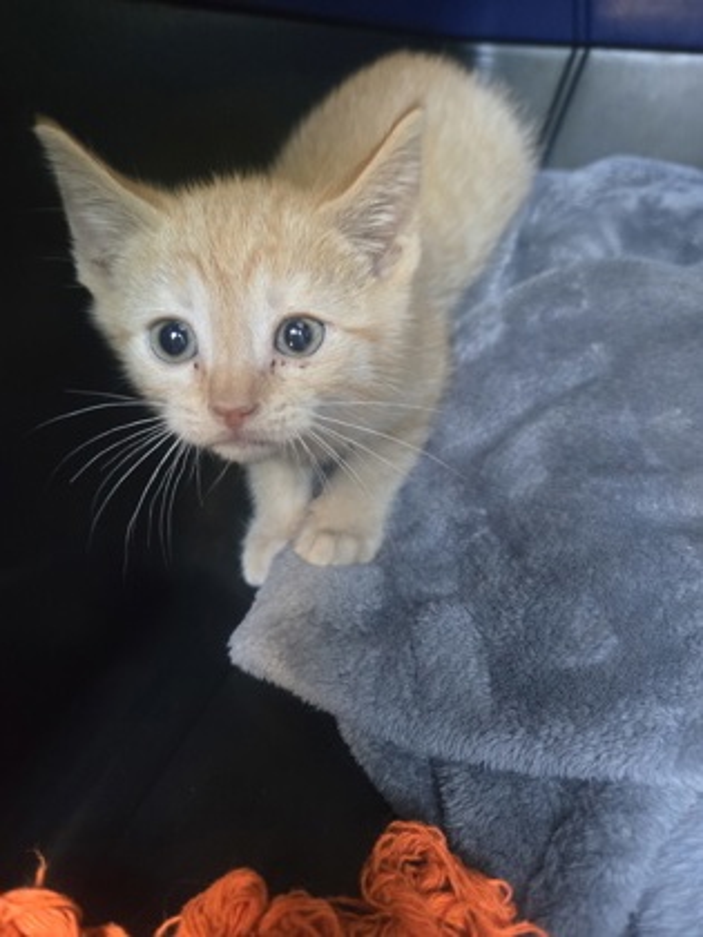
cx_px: 352
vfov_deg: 73.9
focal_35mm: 23
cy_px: 468
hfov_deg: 58.9
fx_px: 623
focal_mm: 5.4
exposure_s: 1/60
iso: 1250
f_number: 1.8
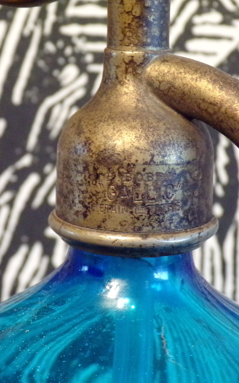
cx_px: 136
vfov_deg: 22.6
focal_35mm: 92
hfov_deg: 14.2
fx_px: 959
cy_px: 192
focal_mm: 11.6
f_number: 3.8
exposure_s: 1/34
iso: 800
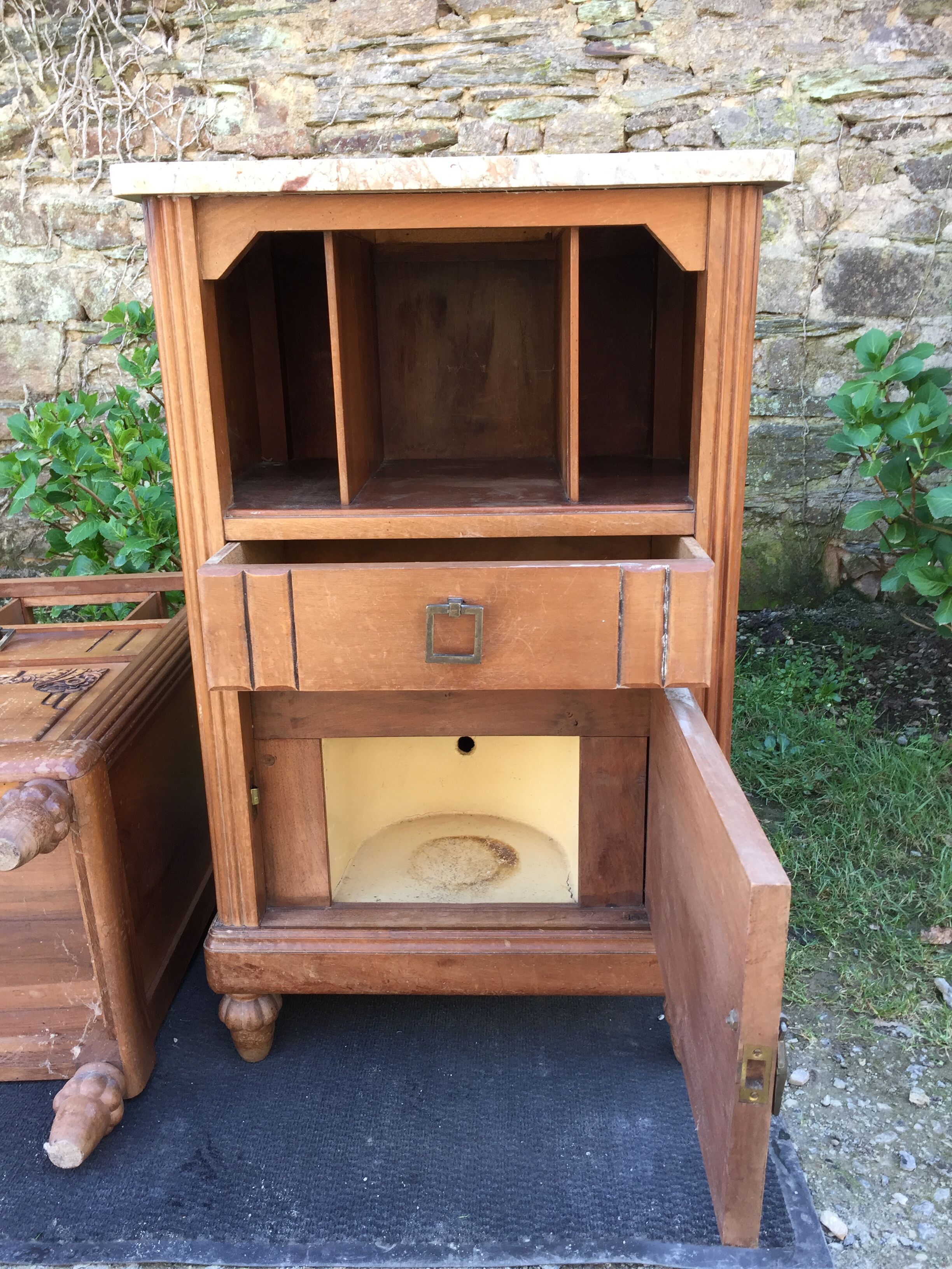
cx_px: 476
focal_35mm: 29
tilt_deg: -16.8
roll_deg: +0.6
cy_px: 634
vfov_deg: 61.7
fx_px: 1063
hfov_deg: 48.2
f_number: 2.2
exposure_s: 1/100
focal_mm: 4.15
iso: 50
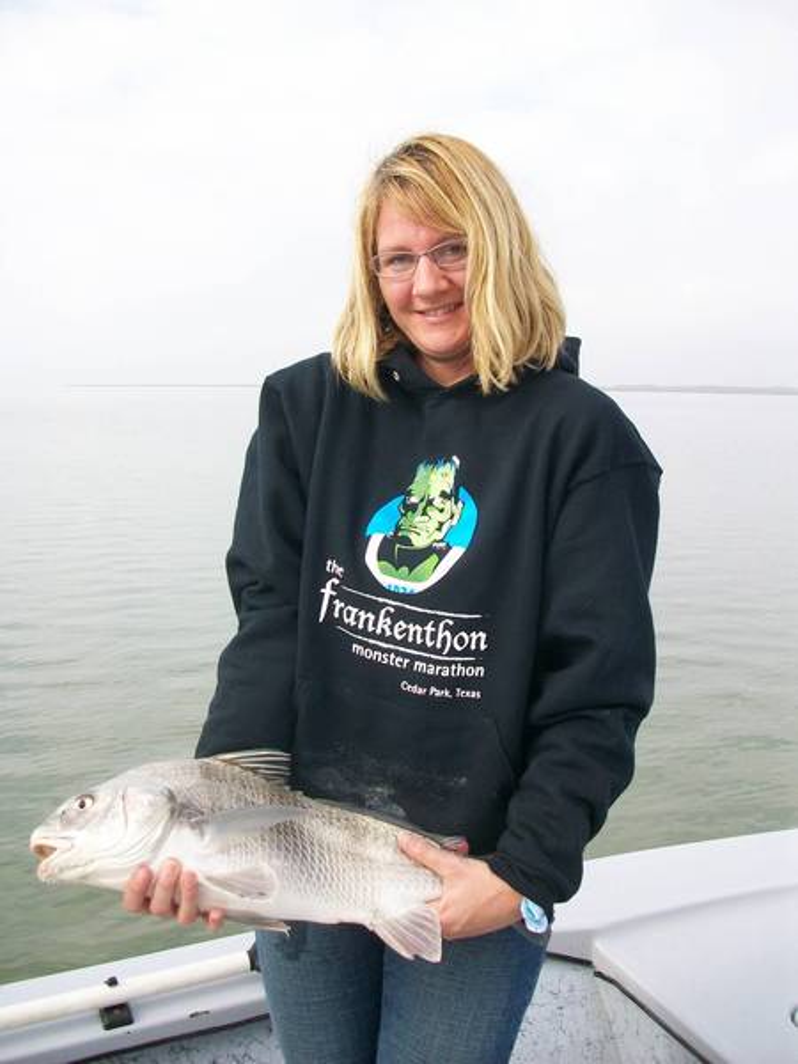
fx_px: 1045
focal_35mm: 34
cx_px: 399
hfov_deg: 41.8
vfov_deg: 54.0
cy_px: 532
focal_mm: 5.7
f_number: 2.8
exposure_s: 1/606
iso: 80
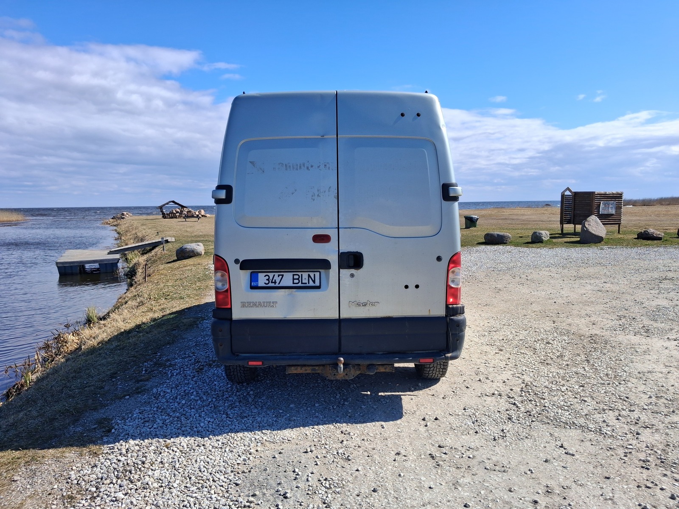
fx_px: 530
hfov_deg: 65.3
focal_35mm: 27
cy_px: 254
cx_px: 340
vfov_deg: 51.4
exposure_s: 1/667
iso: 25
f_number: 1.8
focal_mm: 4
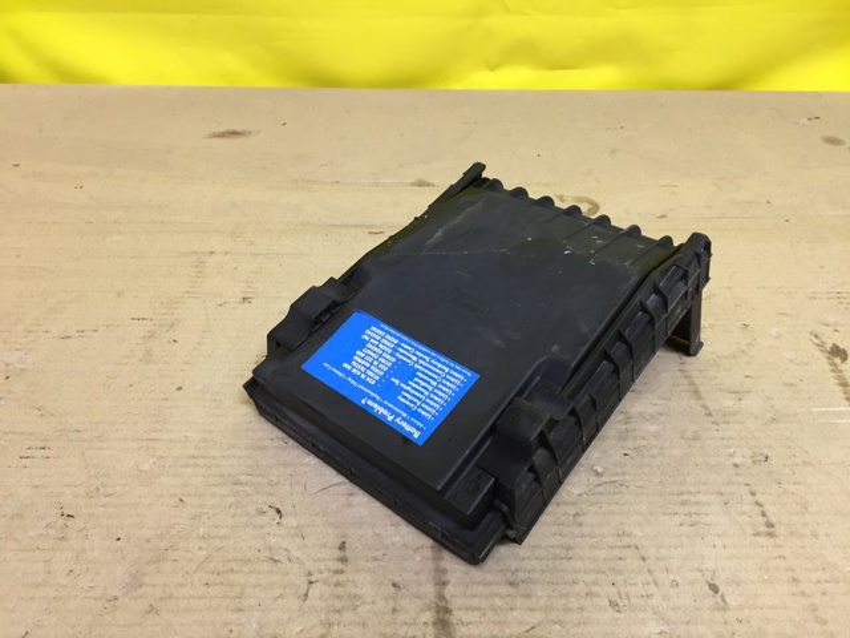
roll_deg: -0.6
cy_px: 319
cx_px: 425
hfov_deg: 61.7
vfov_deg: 48.2
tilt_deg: -38.1
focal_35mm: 29
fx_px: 712
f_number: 2.2
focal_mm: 4.15
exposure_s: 1/33
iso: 80
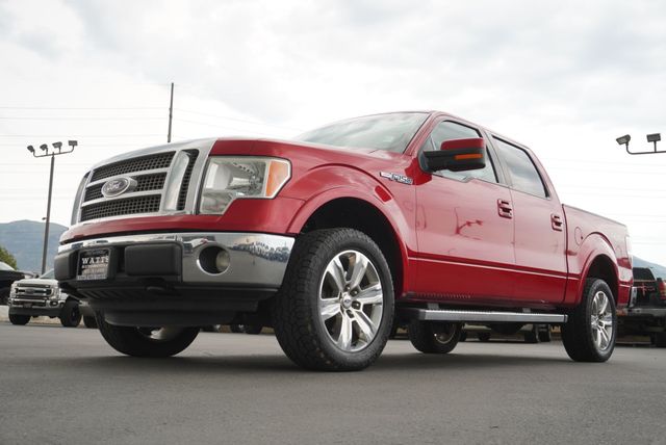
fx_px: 694
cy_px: 222
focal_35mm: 38
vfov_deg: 35.6
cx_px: 333
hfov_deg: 51.2
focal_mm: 25
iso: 100
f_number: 5
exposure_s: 1/80
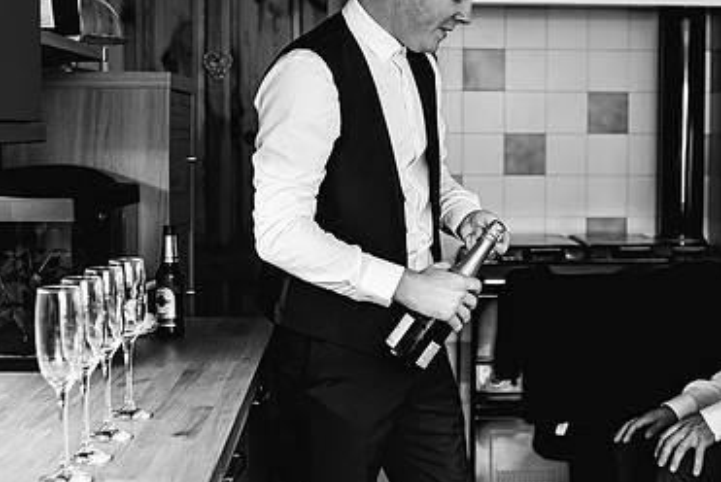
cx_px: 393
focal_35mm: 56
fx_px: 1122
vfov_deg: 24.2
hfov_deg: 35.6
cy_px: 221
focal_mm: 35
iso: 640
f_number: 2.8
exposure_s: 1/100
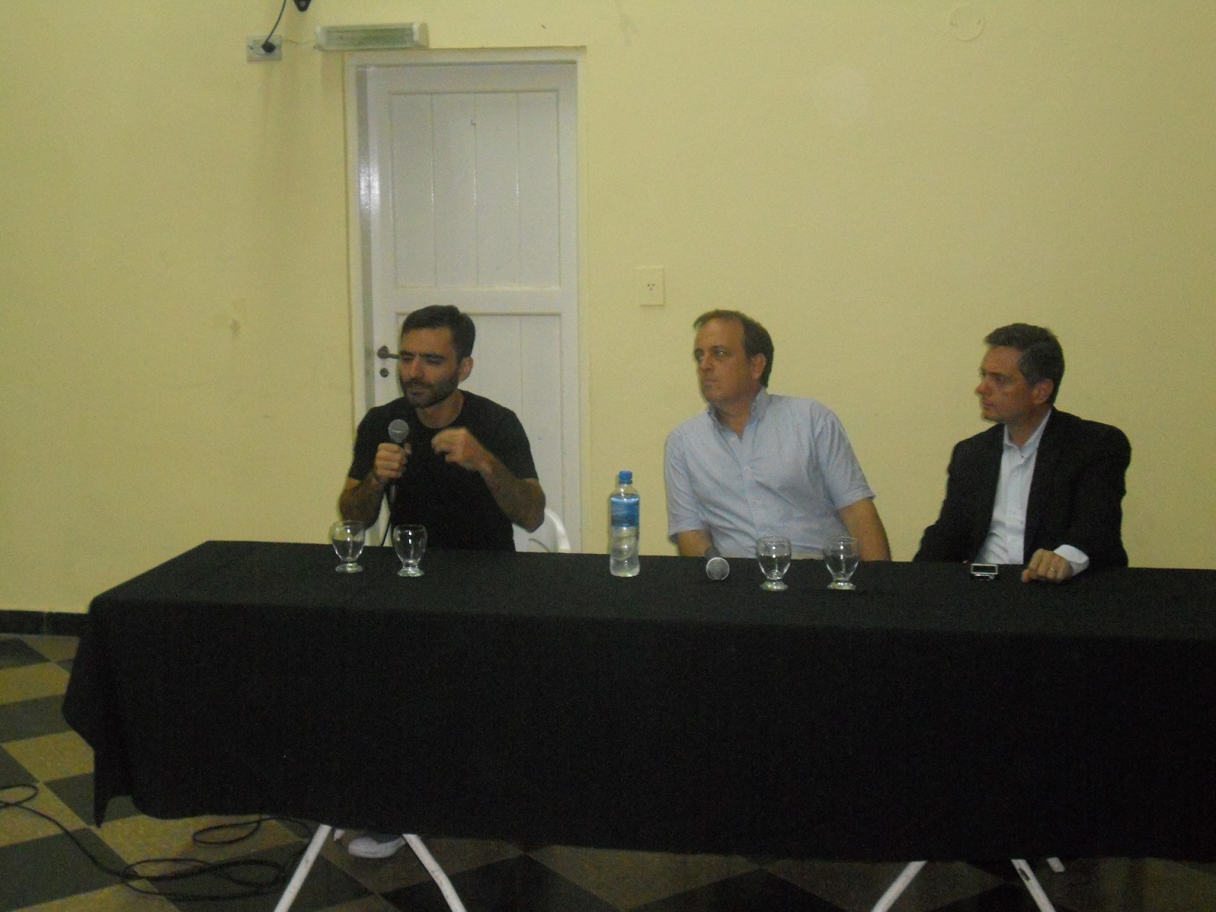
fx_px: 1616
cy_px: 456
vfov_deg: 31.5
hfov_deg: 41.2
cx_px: 608
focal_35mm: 46
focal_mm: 8.2
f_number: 4.3
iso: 500
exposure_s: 1/30
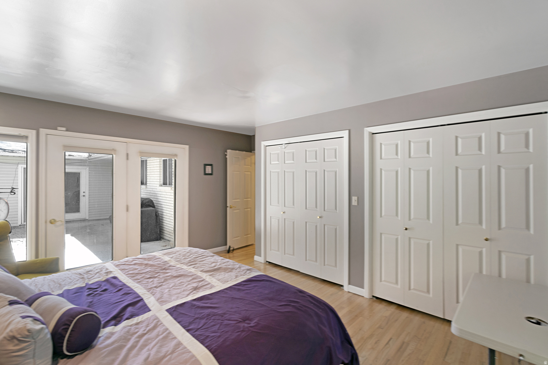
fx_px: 244
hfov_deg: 96.7
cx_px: 274
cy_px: 182
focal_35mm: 16
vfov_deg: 73.7
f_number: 9
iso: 320
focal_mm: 16
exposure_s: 1/1.25
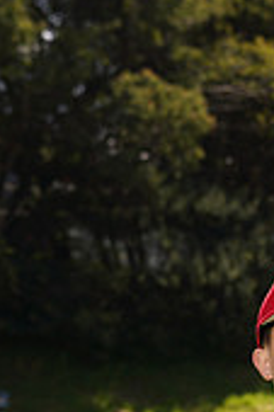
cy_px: 633
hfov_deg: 4.0
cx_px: 384
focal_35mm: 341
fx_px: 3901
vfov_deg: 6.0
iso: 100
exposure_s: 1/160
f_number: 9
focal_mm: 100
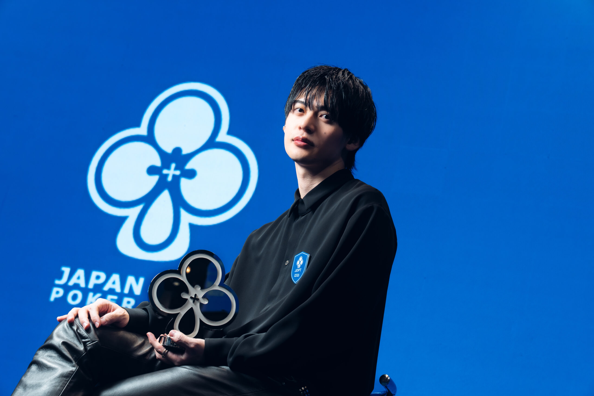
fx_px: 1072
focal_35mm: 65
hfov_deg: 31.0
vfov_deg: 20.9
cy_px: 198
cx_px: 297
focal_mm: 65
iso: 500
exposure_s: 1/50
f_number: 6.3
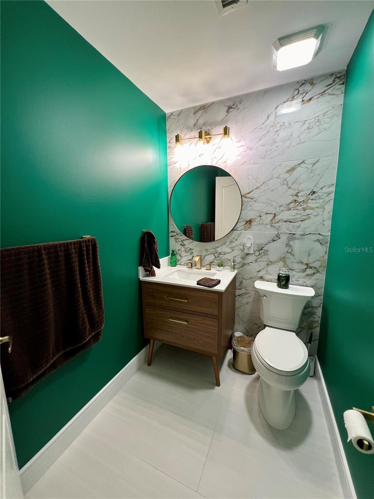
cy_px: 250
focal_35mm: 13
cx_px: 187
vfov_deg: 106.2
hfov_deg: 89.9
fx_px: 187
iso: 125
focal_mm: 1.57
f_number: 1.8
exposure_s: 1/60
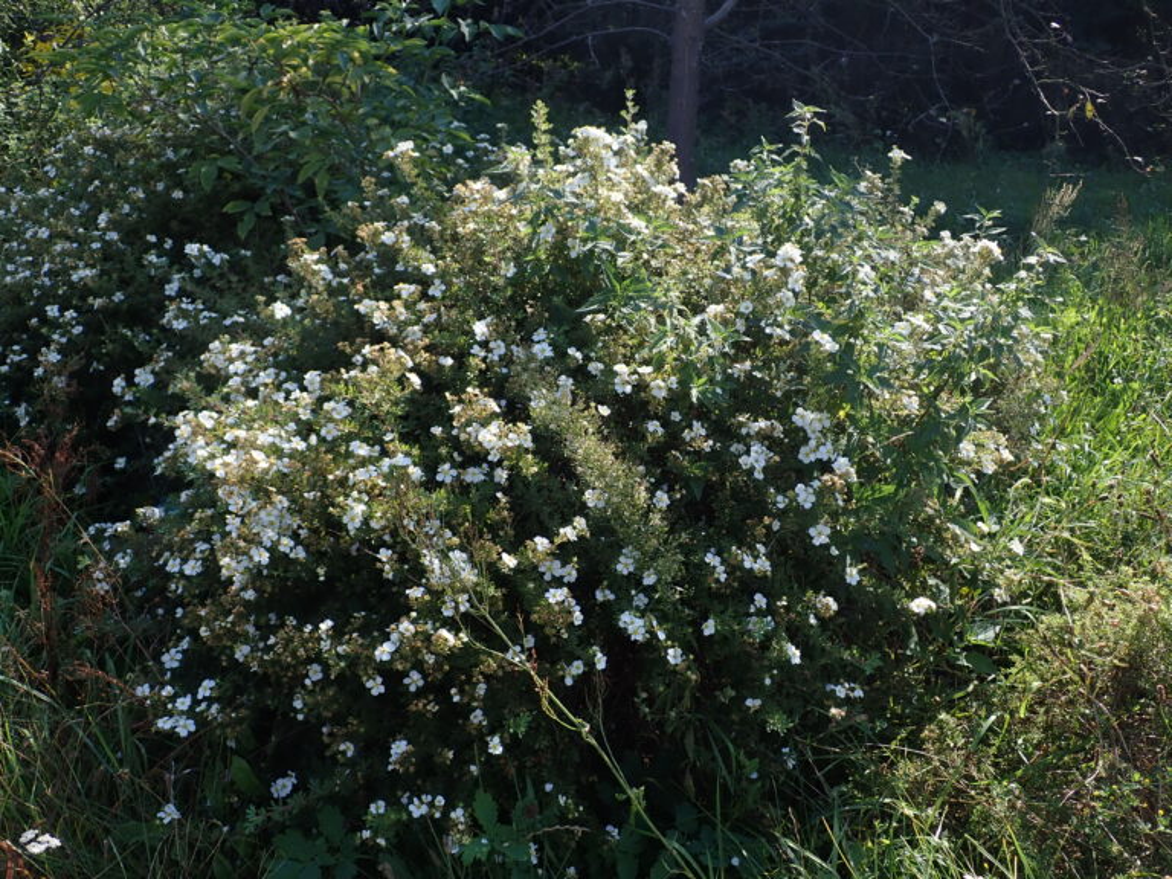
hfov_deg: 60.0
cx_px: 586
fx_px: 1016
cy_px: 440
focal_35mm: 30
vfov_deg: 46.8
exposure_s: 1/400
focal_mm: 5.5
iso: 100
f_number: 3.2
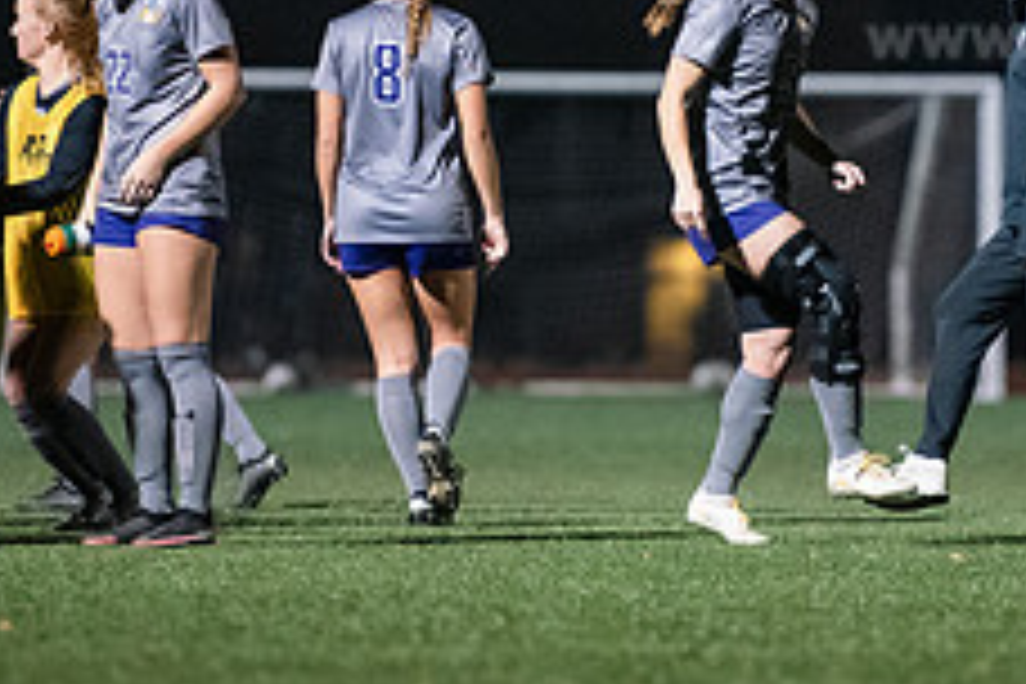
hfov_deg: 4.1
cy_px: 133
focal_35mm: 508
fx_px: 14477
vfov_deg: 2.7
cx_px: 662
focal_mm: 200
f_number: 2.8
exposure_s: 1/1000
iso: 8000
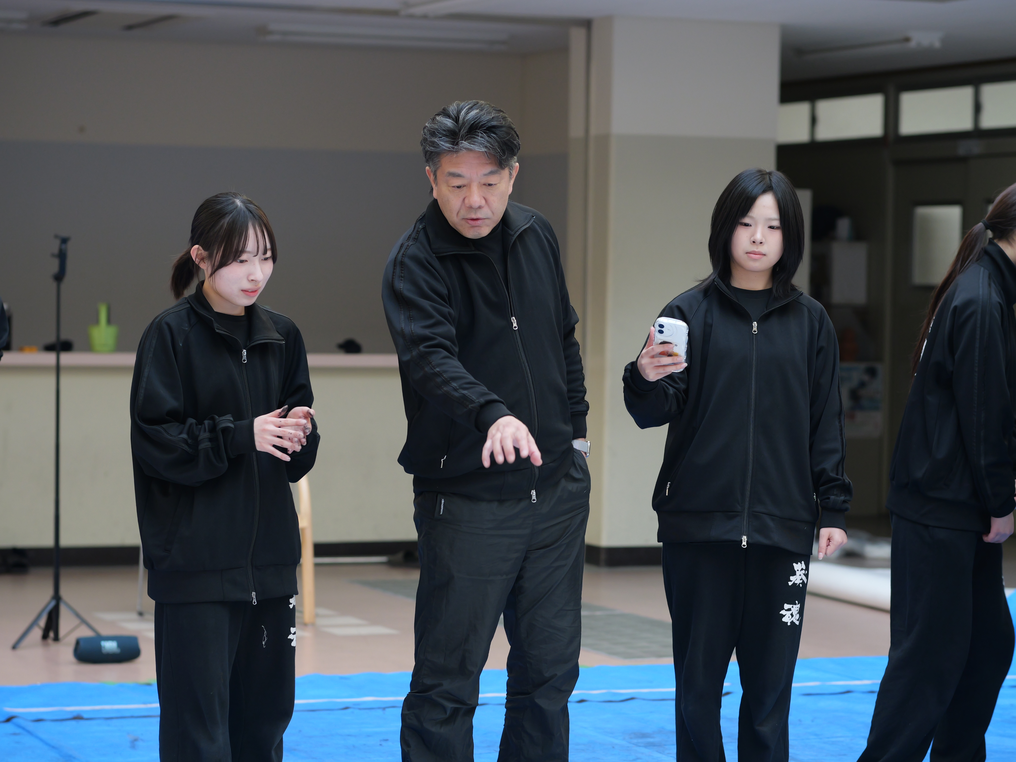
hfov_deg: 17.6
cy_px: 381
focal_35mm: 112
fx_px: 3287
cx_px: 508
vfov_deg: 13.2
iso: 400
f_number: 2
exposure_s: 1/125
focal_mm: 56
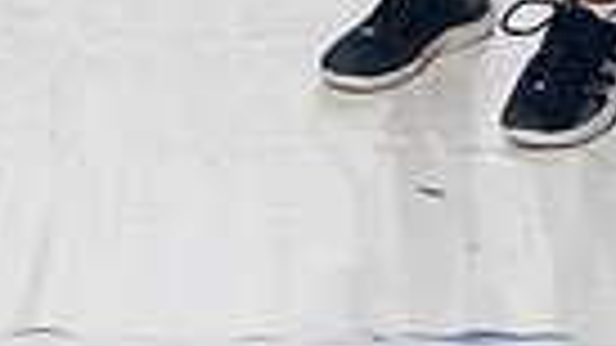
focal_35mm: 162
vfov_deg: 7.0
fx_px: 2646
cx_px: 400
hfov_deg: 13.3
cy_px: -548
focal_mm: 47
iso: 640
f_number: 8
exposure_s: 1/250
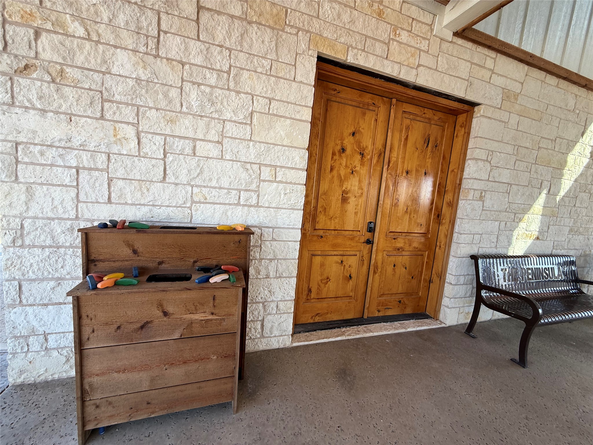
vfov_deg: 85.7
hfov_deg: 102.1
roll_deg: -5.3
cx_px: 296
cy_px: 222
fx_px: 240
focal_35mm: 14
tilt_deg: -6.5
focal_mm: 2.22
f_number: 2.2
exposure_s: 1/172
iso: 50
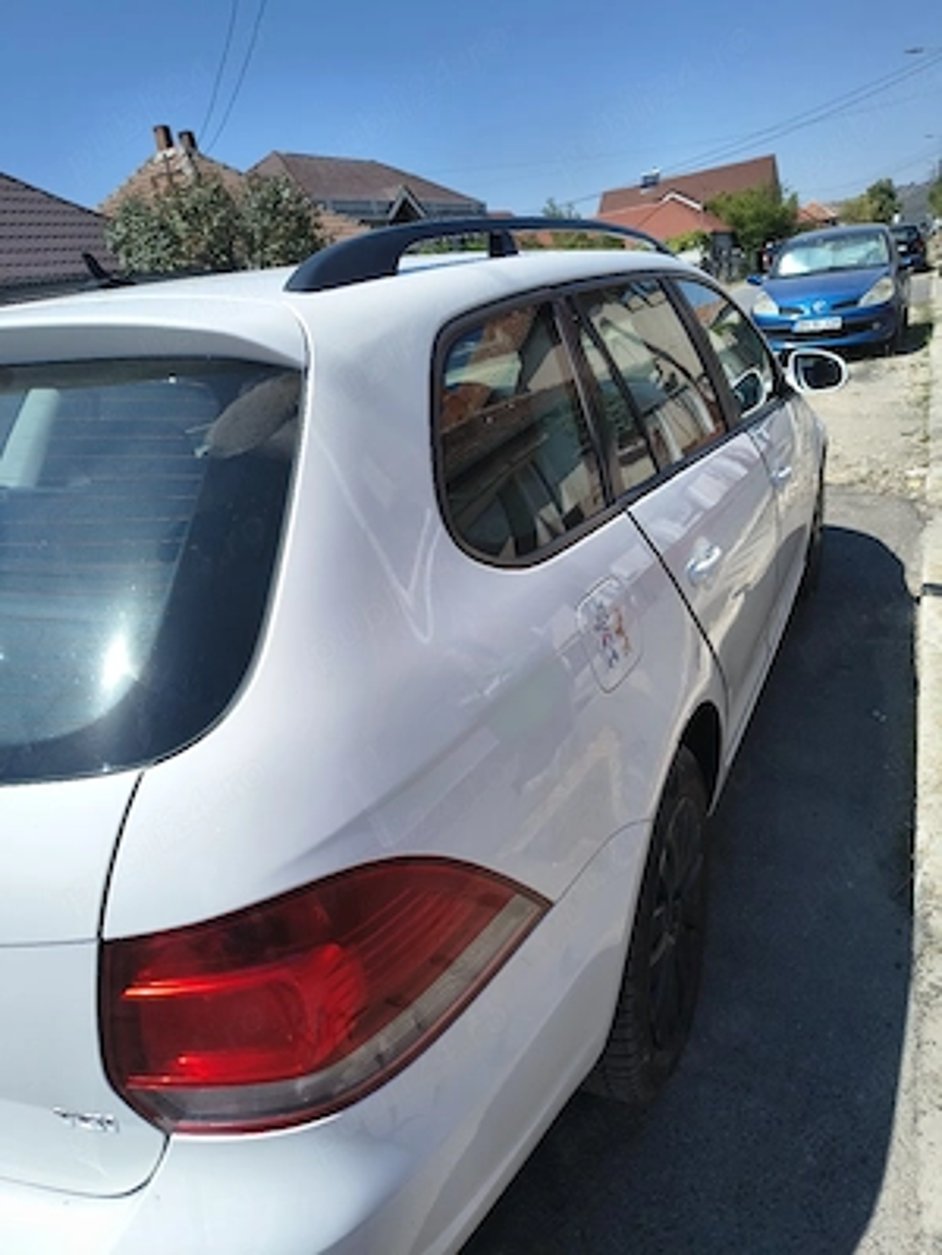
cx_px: 471
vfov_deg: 71.6
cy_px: 628
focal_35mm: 24
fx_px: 871
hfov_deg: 56.8
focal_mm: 5.56
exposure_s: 1/2500
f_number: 1.8
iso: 100
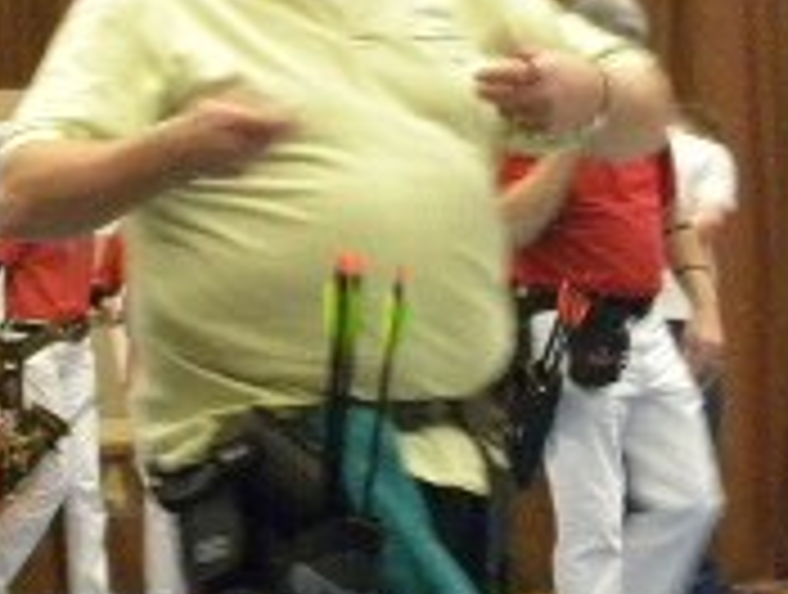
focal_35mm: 383
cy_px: 338
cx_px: -234
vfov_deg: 3.9
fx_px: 8737
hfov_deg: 5.1
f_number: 4
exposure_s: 1/20.3
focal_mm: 18.8
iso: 400
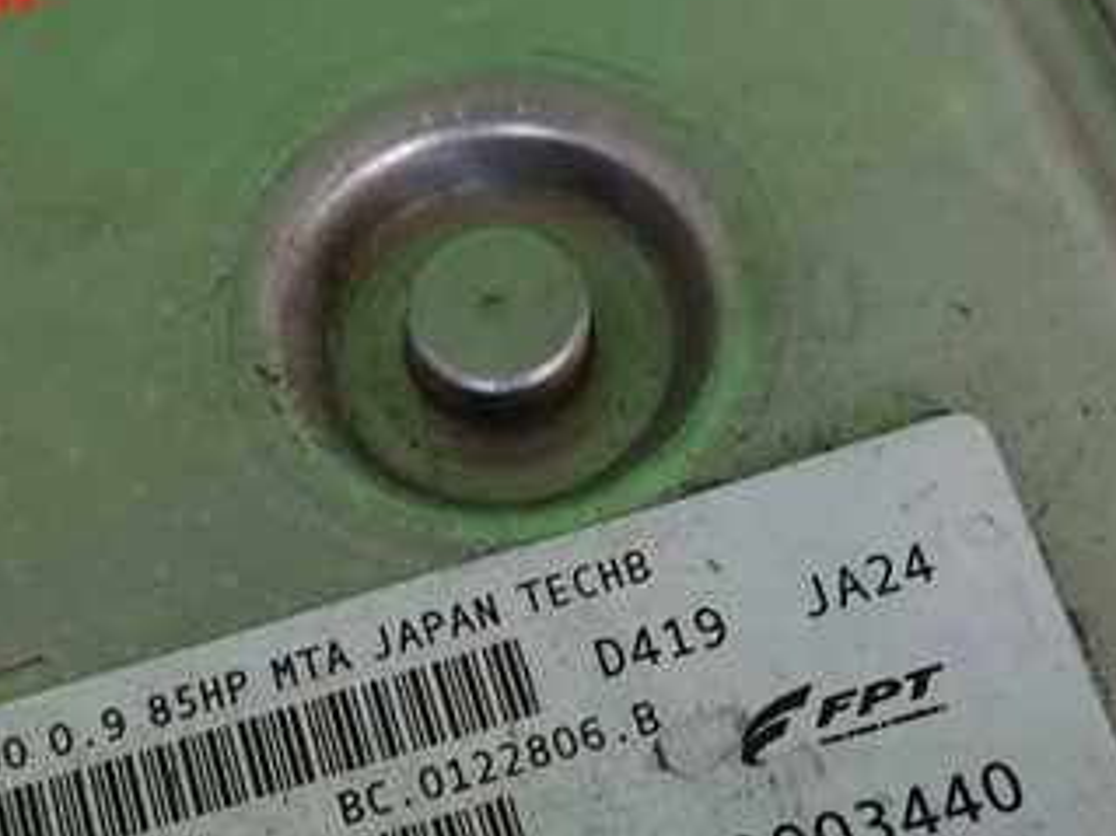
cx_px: 448
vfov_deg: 29.7
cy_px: 731
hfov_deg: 40.3
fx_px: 1515
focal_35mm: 47
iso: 125
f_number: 2
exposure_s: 1/60
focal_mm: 4.5
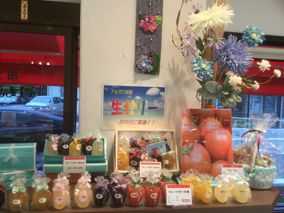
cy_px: 106
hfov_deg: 58.4
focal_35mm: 31
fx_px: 254
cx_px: 142
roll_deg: -1.9
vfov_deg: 45.4
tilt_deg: -4.5
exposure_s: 1/33
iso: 40
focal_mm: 3.3
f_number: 2.4
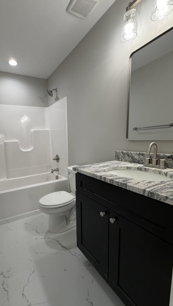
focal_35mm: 16
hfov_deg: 65.0
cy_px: 159
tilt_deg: -7.9
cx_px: 55
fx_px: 130
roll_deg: +3.1
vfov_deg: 99.3
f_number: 2.2
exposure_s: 1/120
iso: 160
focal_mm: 2.22
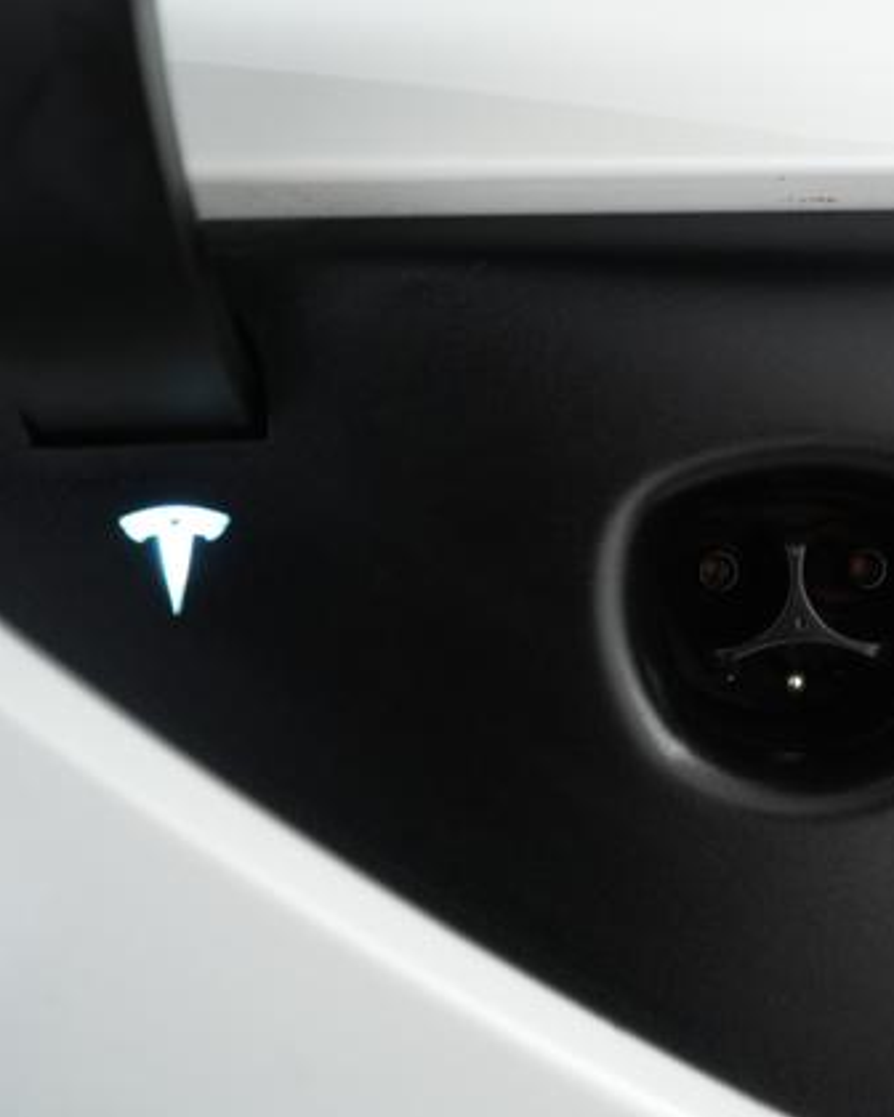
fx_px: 1323
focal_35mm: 40
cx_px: 764
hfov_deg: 35.6
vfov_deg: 45.8
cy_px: 556
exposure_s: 1/60
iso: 1600
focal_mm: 28
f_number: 3.2
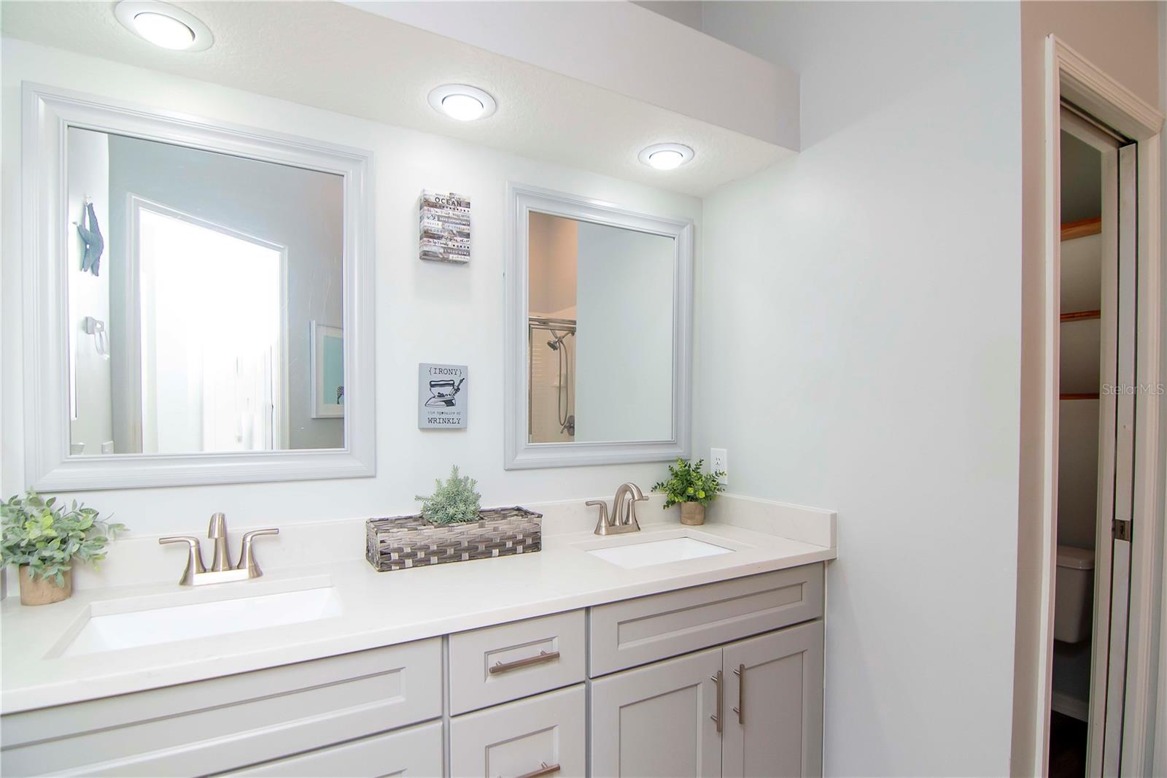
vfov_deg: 72.0
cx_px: 584
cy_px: 389
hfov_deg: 95.0
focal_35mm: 16
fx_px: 535
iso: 640
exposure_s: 1/125
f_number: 4
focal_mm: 11
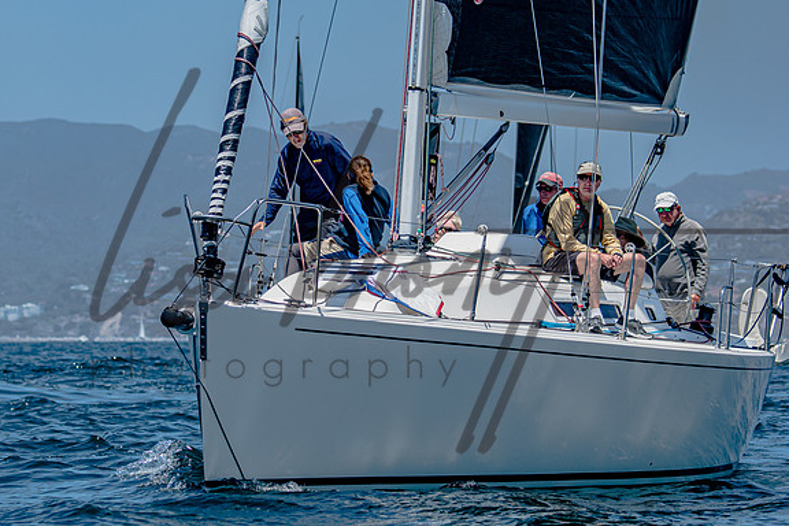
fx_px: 5413
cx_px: 296
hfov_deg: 8.3
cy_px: 208
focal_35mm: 247
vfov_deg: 5.6
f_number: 5
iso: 200
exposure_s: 1/1600
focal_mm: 130
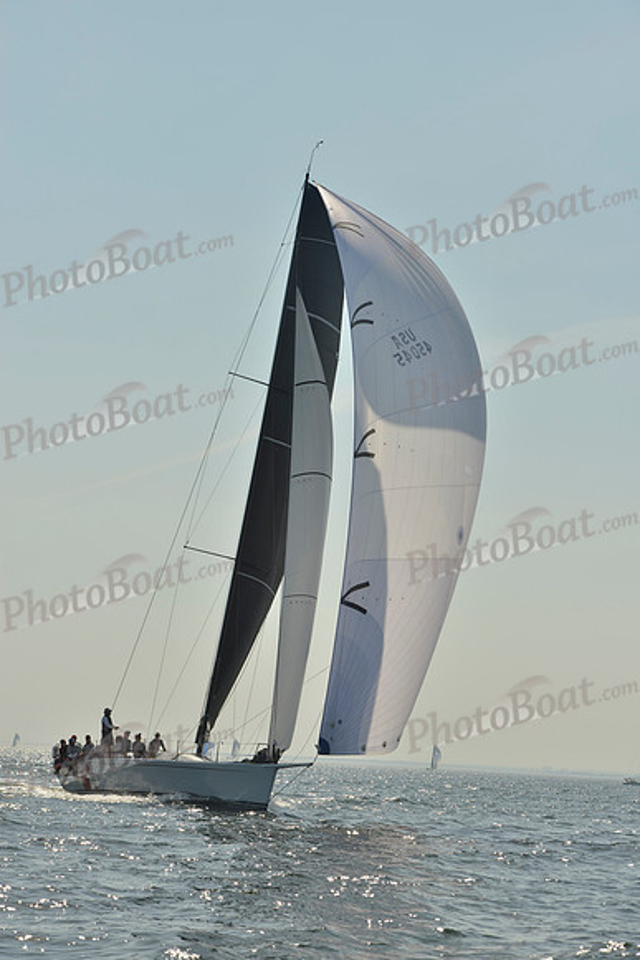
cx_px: 320
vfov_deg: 22.6
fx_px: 2398
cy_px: 480
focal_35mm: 90
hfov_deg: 15.2
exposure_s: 1/1600
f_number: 9
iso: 200
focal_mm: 90
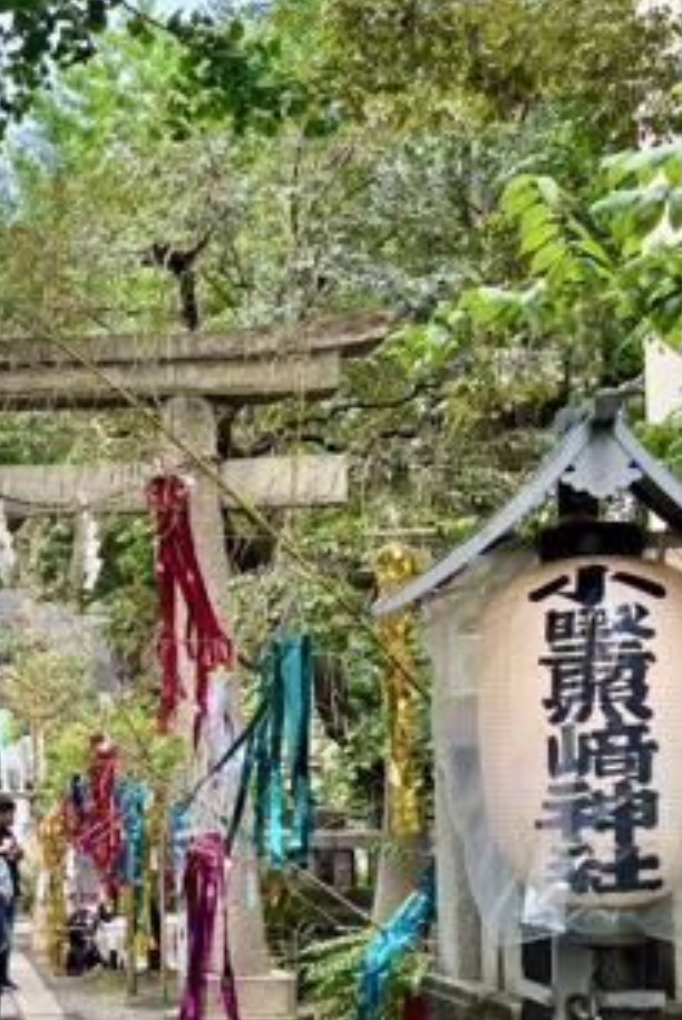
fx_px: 1758
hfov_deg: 20.5
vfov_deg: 31.9
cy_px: 731
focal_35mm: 62
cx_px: -137
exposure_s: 1/183
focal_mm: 5.96
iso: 40
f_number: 1.6
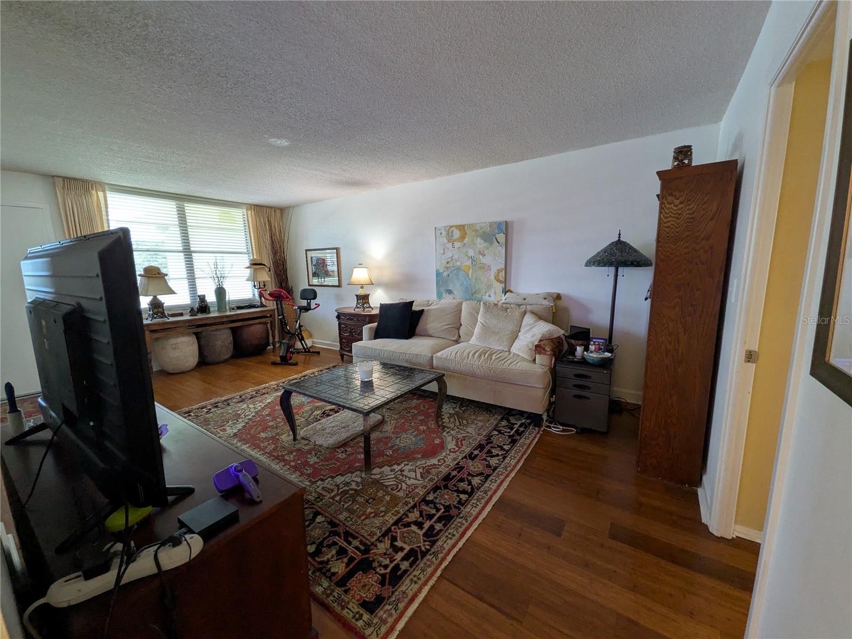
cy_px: 320
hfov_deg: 102.1
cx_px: 426
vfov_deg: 85.7
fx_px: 345
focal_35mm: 14
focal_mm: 1.85
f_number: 2.2
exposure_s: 1/40
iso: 223
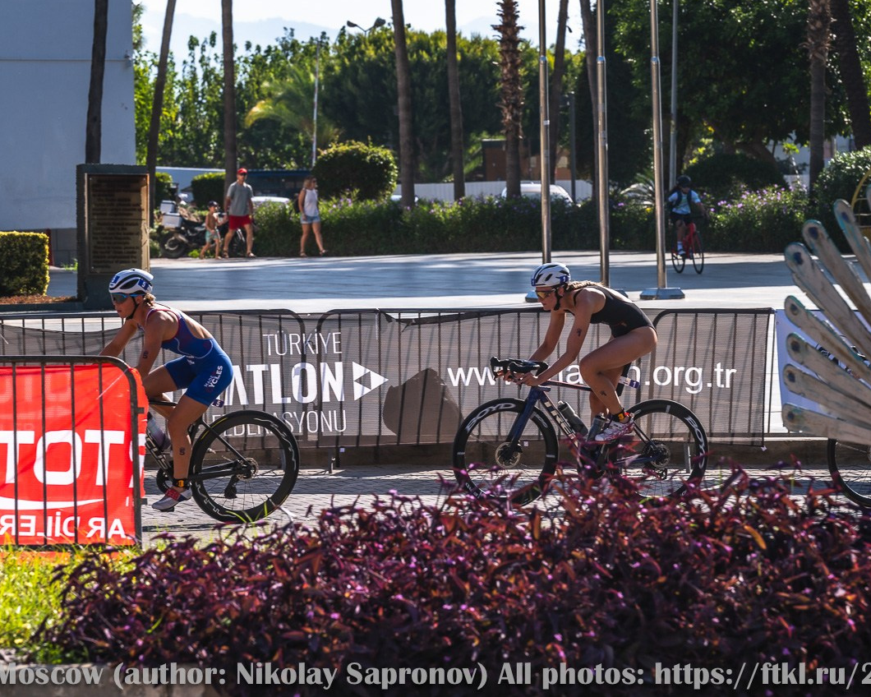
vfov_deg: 8.3
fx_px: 4821
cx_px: 420
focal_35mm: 187
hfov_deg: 10.3
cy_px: 347
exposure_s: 1/640
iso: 200
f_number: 8
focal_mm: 165
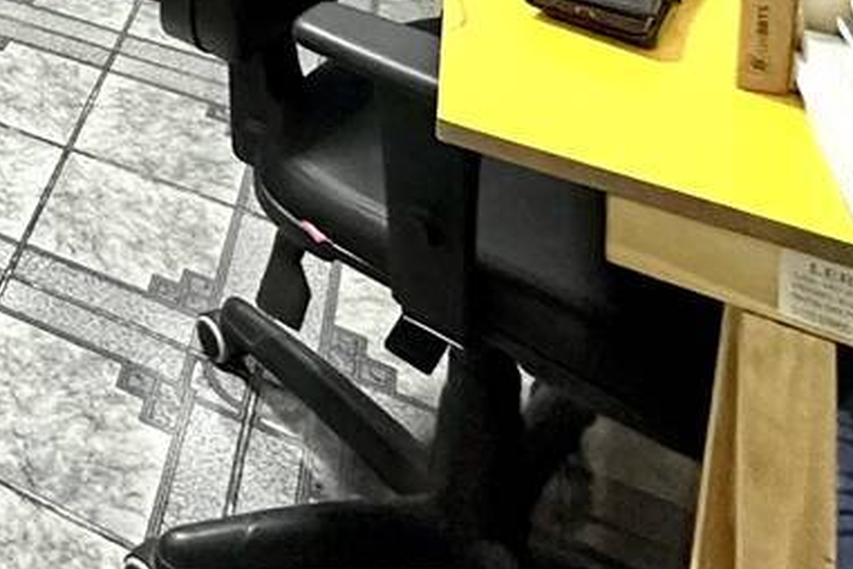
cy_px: -616
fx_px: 1303
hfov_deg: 27.2
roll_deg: +0.2
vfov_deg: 17.0
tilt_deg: -4.9
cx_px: -378
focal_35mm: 55
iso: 640
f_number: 2.2
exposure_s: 1/60
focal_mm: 2.22
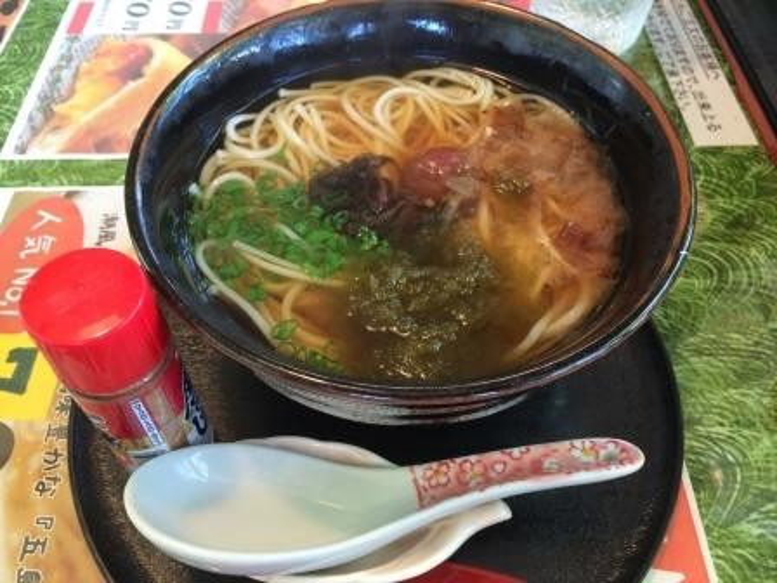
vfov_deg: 46.8
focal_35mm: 30
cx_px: 388
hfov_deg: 60.0
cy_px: 292
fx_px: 673
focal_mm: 4.12
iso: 160
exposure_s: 1/30
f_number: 2.2
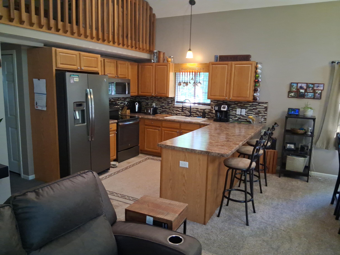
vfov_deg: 53.1
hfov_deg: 67.3
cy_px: 128
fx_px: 255
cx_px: 170
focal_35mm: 26
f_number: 1.8
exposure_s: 1/33
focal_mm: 3.98
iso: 500
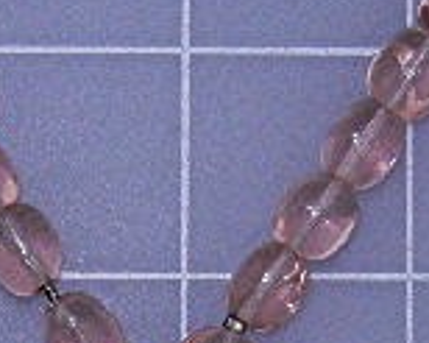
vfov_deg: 11.1
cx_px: 106
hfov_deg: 13.9
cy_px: 340
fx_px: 1751
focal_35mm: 138
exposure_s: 1/30
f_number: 7.2
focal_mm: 6.2
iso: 800
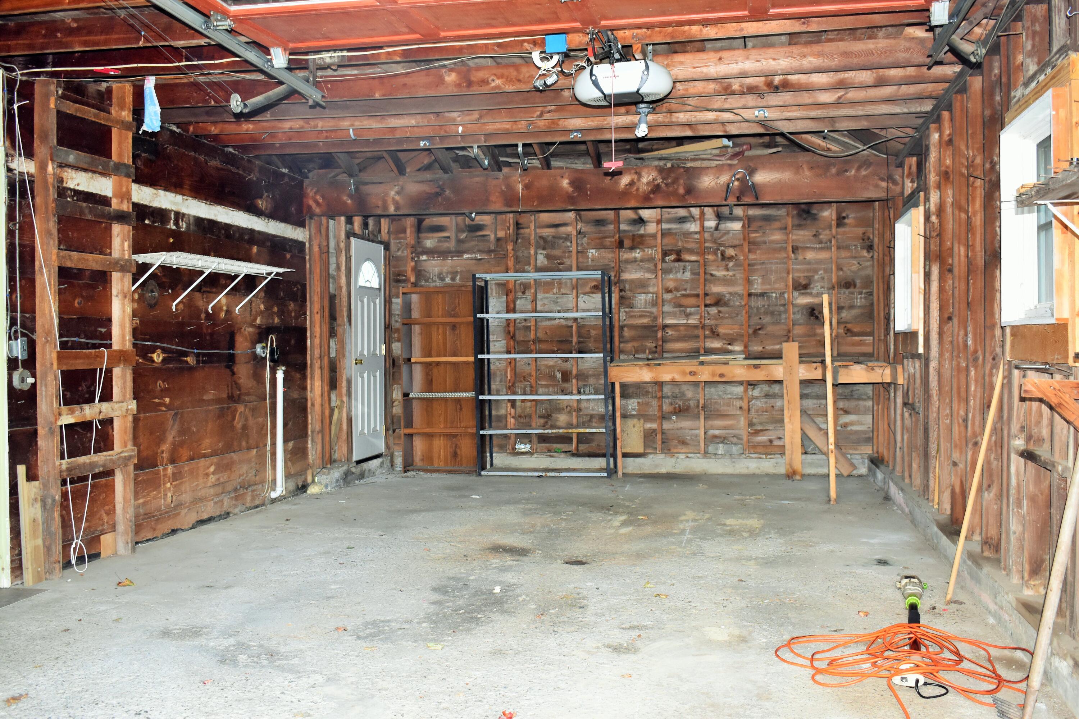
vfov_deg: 36.9
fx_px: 1079
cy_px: 360
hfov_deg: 53.1
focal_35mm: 36
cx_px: 540
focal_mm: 24
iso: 800
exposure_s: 1/80
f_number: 4.5
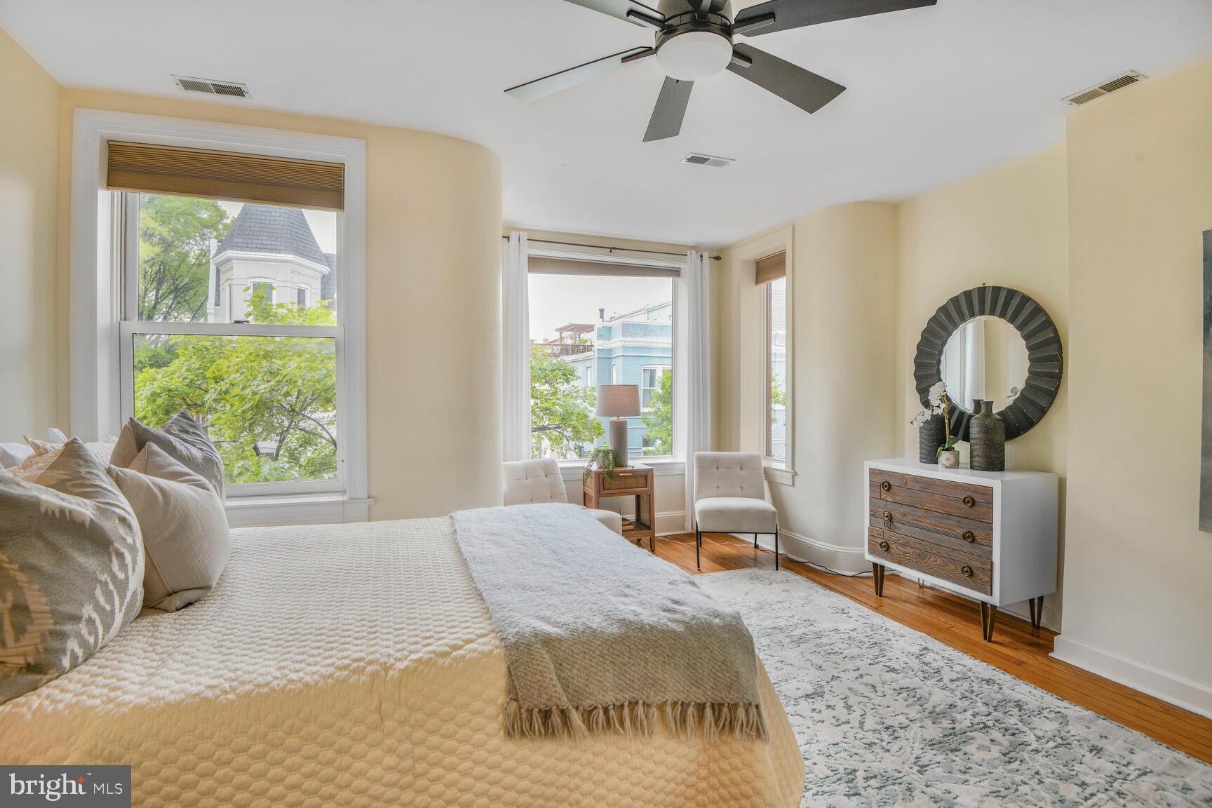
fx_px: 539
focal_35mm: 16
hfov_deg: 96.7
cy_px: 404
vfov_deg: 73.7
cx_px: 606
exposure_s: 1/60
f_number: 8
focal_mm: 16
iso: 200
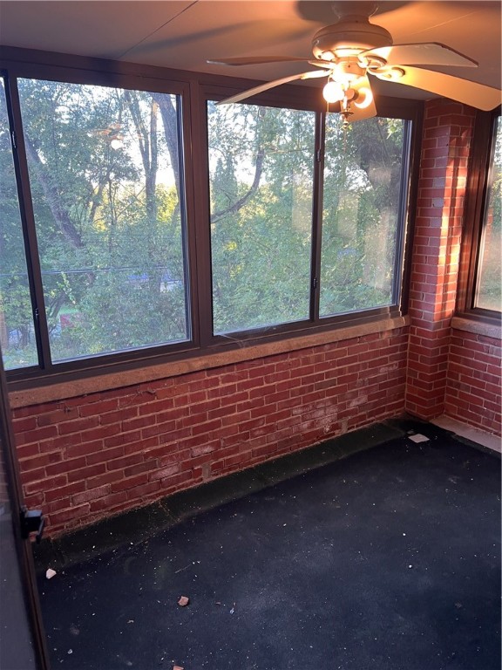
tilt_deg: -11.1
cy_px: 335
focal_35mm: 26
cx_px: 251
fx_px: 503
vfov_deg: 67.3
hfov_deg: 53.1
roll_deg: +2.1
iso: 100
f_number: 1.5
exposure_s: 1/60
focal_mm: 5.7
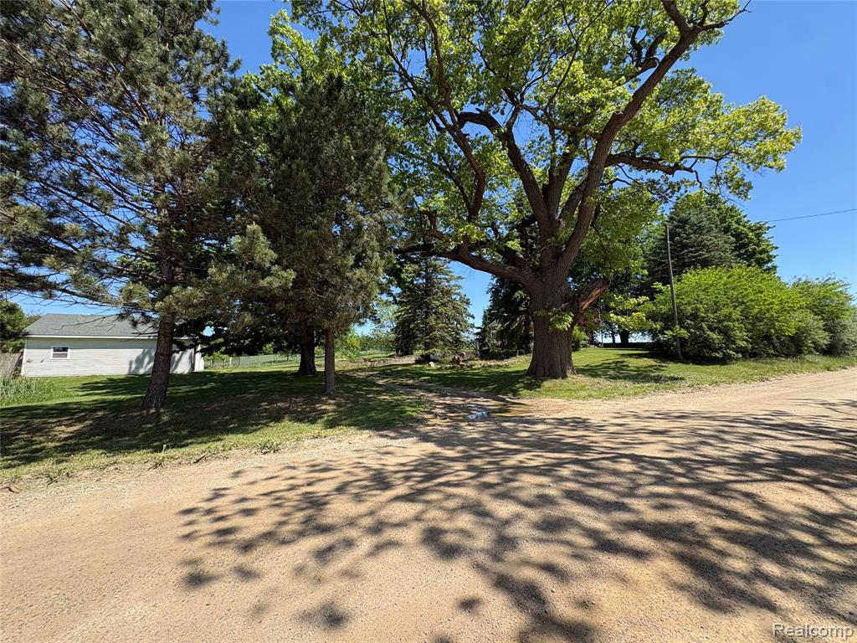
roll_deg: +2.2
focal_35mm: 14
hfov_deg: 102.1
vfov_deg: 85.7
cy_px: 322
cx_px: 428
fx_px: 347
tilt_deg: +7.2
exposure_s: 1/636
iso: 40
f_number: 2.2
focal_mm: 2.22
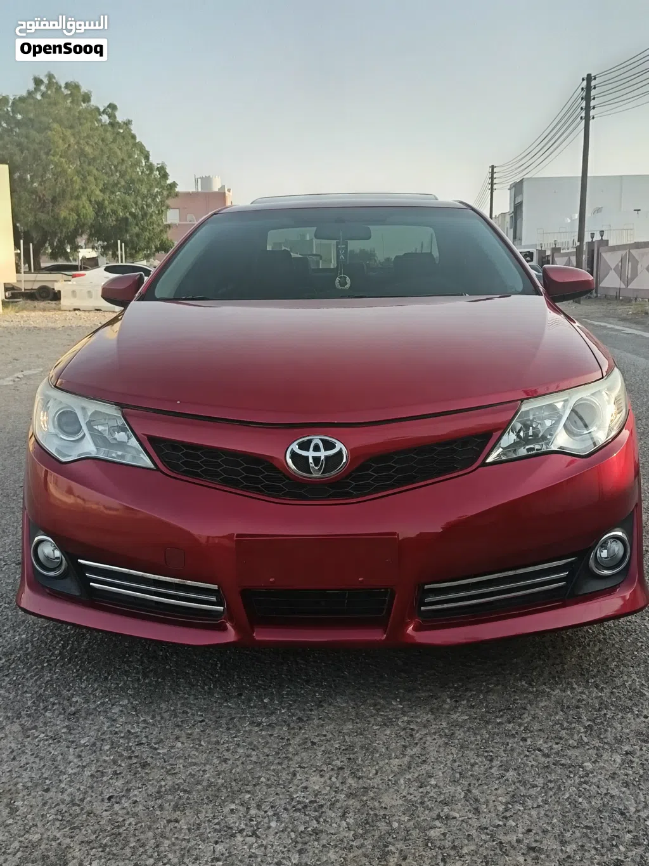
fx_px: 850
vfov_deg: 54.0
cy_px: 433
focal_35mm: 34
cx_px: 324
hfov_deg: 41.8
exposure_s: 1/129
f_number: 1.75
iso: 100
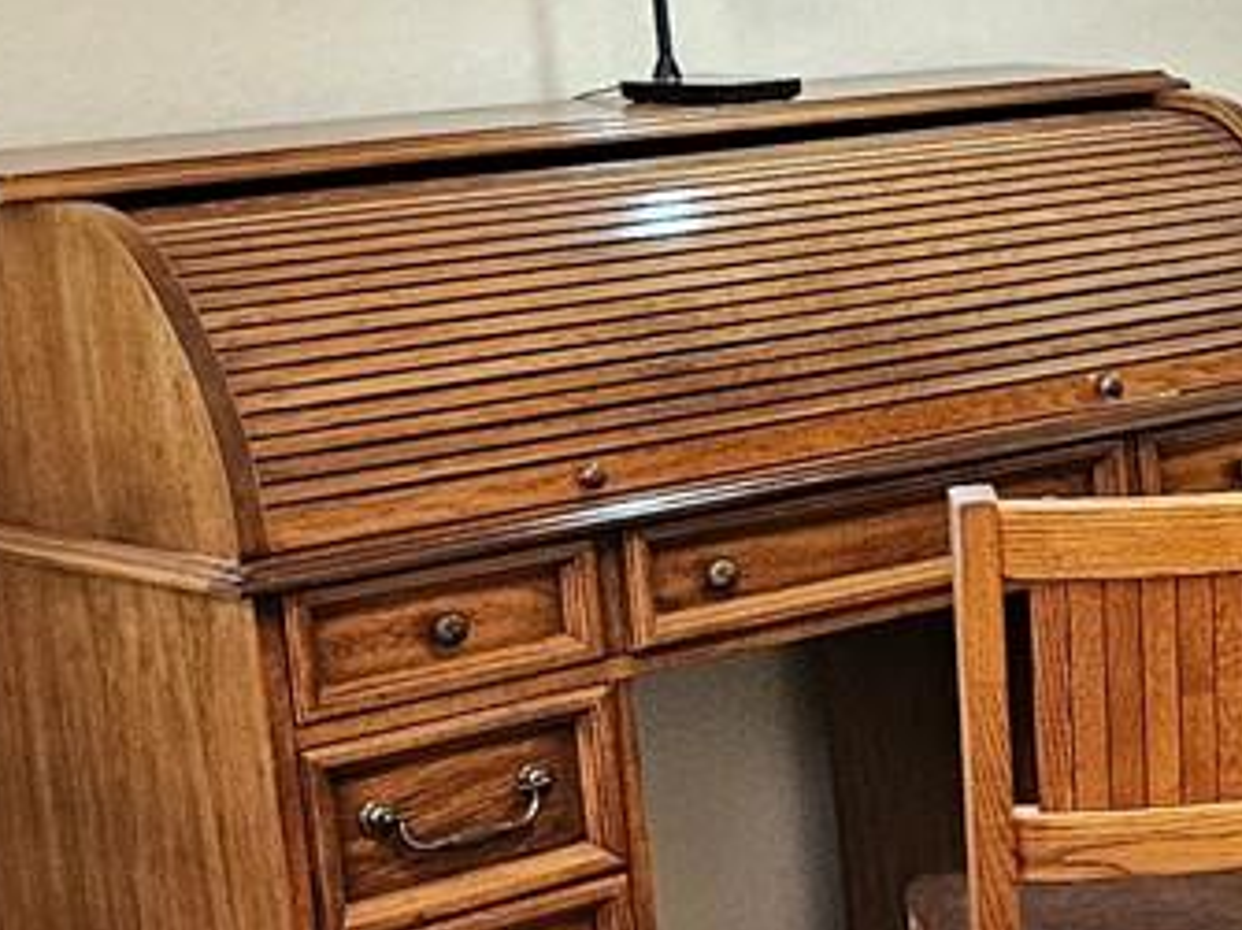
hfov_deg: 15.0
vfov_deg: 13.5
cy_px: 489
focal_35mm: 110
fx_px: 3945
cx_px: 2376
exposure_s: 1/120
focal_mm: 5.4
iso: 500
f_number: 1.8
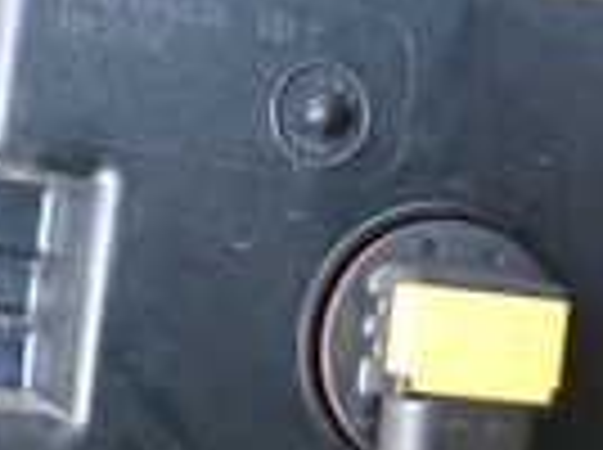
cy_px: 500
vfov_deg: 12.9
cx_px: 378
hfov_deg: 17.6
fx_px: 1948
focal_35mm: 112
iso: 500
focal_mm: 4.5
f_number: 2
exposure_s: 1/30
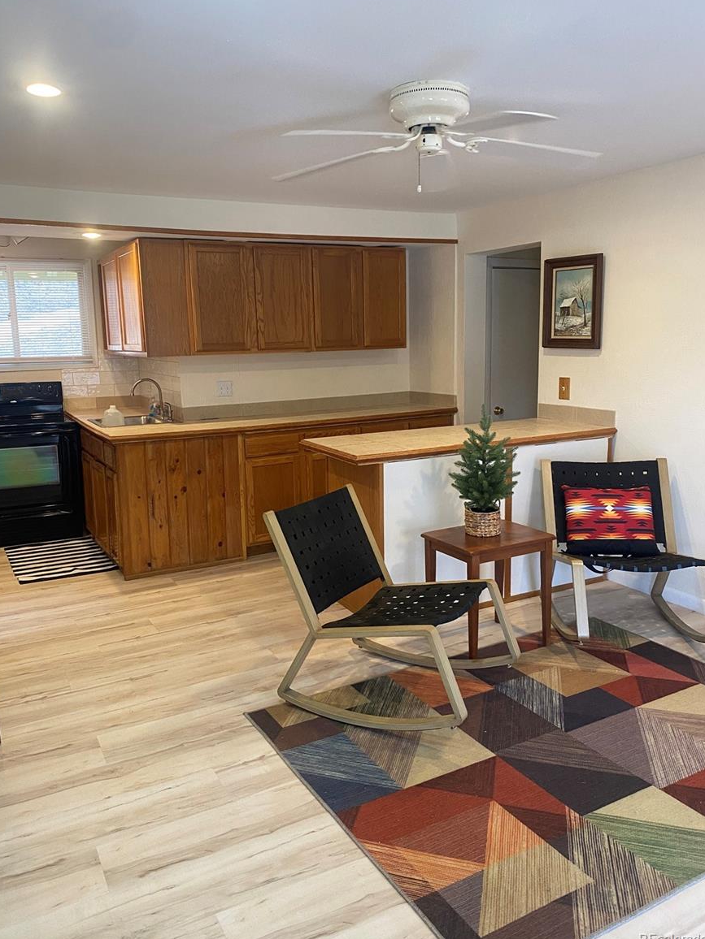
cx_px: 345
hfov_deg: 51.4
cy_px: 461
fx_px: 733
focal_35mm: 27
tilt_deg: -9.6
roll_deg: +1.4
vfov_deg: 65.3
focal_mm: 4.25
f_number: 1.8
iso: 160
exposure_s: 1/60
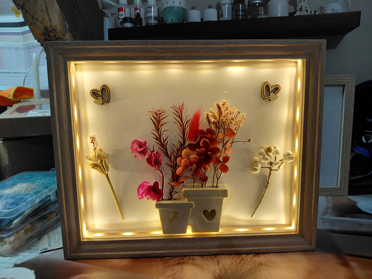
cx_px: 186
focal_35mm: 25
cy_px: 140
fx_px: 269
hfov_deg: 69.4
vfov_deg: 54.9
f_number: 1.8
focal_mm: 4.69
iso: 100
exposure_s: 1/100
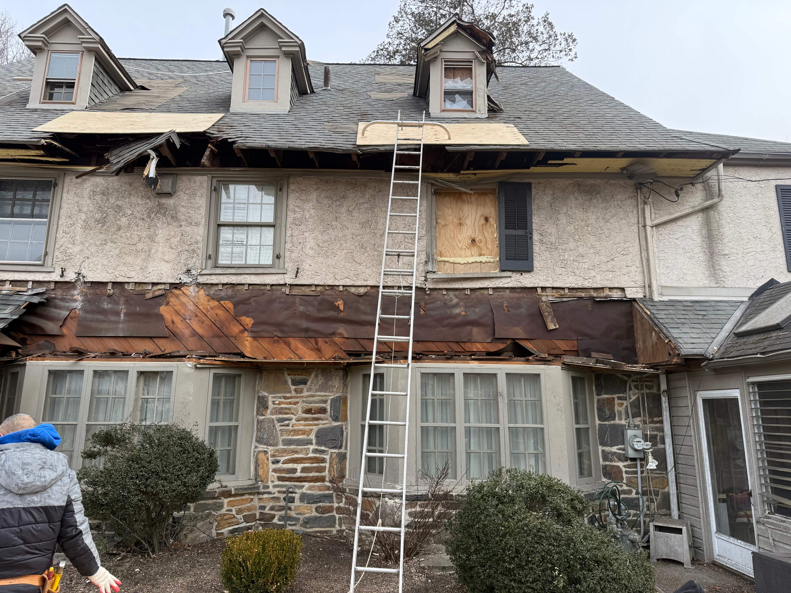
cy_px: 296
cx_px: 396
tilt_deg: +11.0
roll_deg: -1.5
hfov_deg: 71.6
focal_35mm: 24
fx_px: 548
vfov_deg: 56.8
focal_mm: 6.76
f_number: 1.78
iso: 80
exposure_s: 1/1122
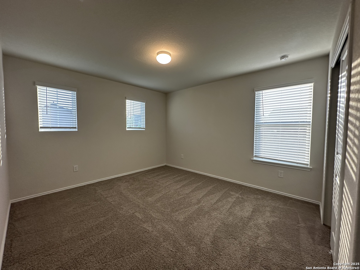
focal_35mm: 14
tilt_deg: -1.3
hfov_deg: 102.1
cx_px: 180
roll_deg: -1.1
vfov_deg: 85.7
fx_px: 146
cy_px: 135
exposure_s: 1/120
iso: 200
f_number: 2.2
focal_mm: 2.22
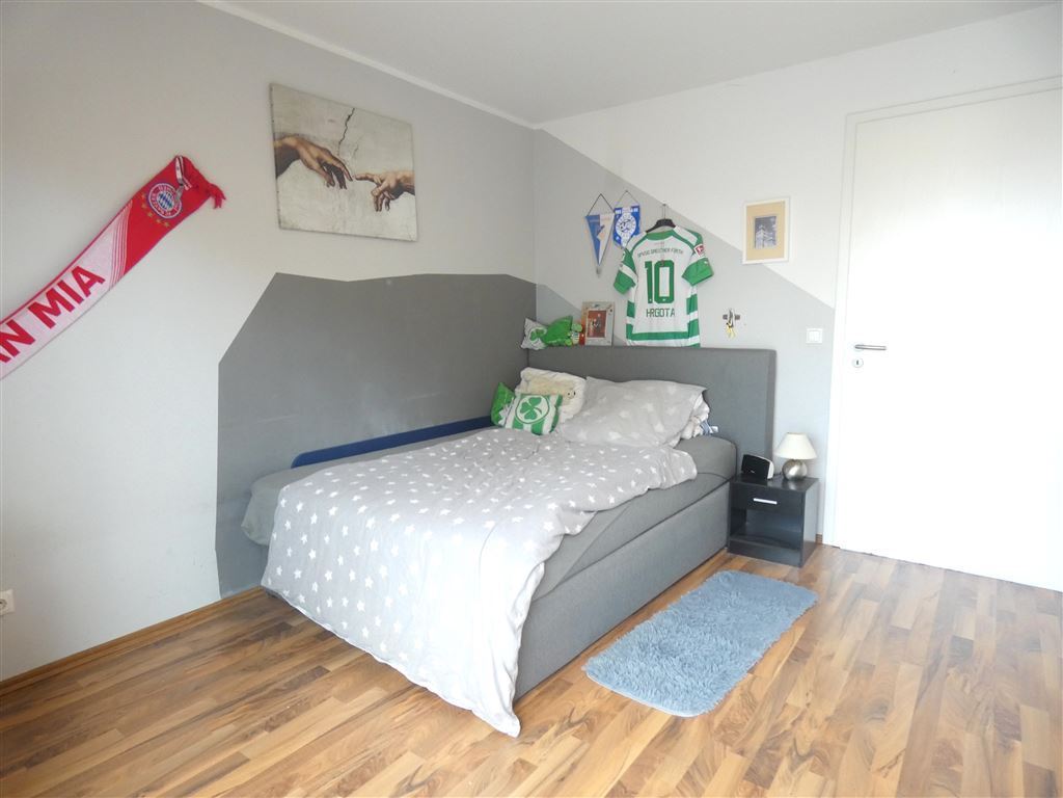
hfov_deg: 81.7
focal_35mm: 20
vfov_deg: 66.0
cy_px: 399
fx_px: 614
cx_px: 532
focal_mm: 3.6
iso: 250
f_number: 2.8
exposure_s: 1/60
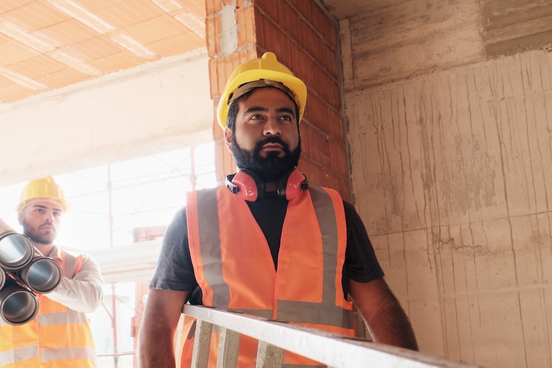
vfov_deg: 32.9
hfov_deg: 48.4
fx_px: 613
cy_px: 265
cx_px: 289
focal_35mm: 40
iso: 400
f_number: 4
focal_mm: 16
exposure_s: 1/125
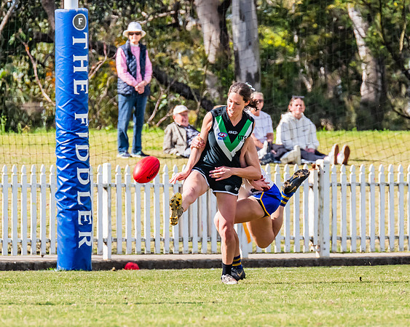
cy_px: 157
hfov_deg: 2.2
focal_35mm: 880
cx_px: 215
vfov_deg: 1.8
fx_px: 10669
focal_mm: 420
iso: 800
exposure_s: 1/1250
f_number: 10
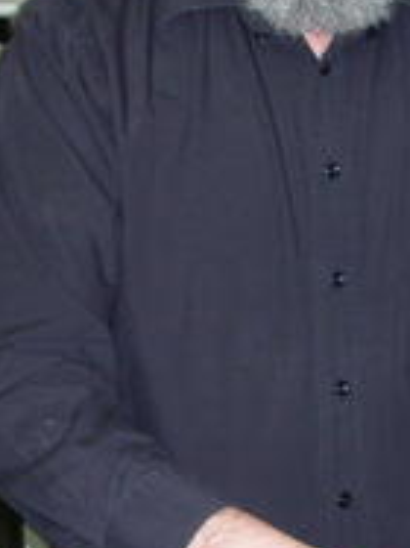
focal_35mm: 122
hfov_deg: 12.1
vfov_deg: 16.2
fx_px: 1929
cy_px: 299
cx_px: 228
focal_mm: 6.3
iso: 58
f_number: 2.9
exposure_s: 1/37
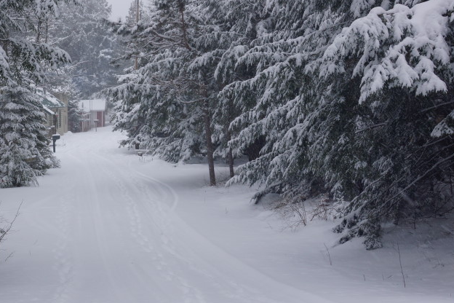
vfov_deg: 19.5
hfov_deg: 28.3
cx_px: 103
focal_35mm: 70
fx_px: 883
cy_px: 140
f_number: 11
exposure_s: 1/100
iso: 100
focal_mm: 26
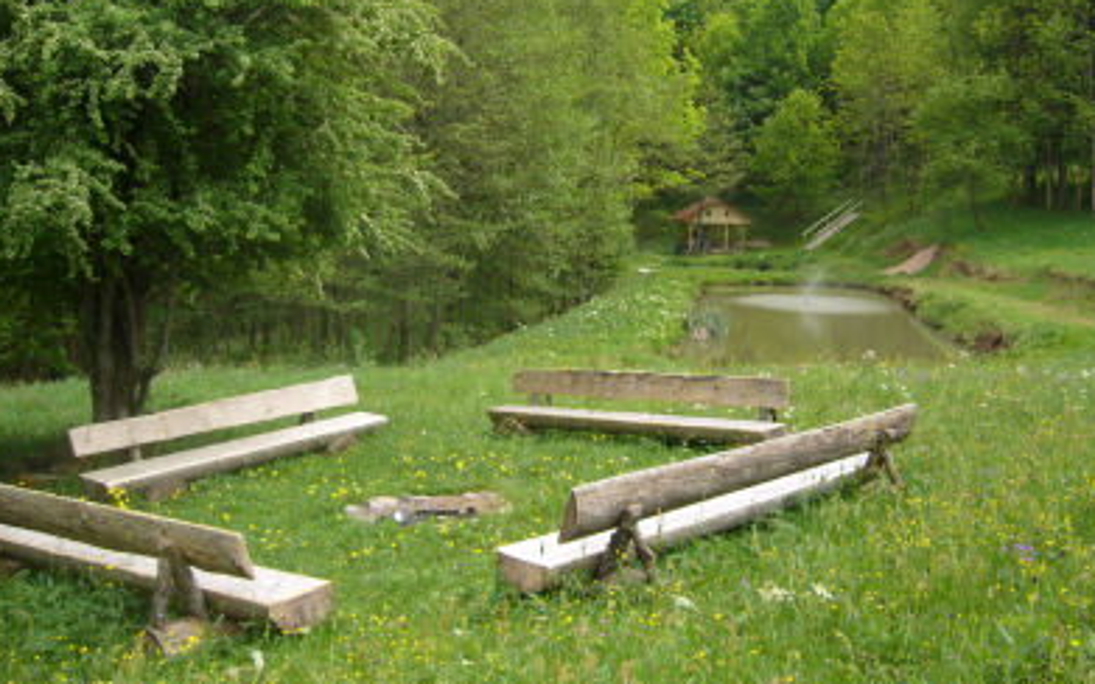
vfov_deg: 33.4
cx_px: 549
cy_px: 272
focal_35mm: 38
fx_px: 1134
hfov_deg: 51.6
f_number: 2.8
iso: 80
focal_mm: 5.8
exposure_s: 1/250
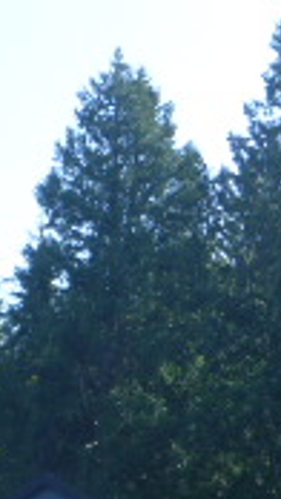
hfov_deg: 7.3
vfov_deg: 12.9
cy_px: 505
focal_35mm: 164
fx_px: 2170
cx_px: -60
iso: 100
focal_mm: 7.4
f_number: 3.9
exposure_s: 1/250
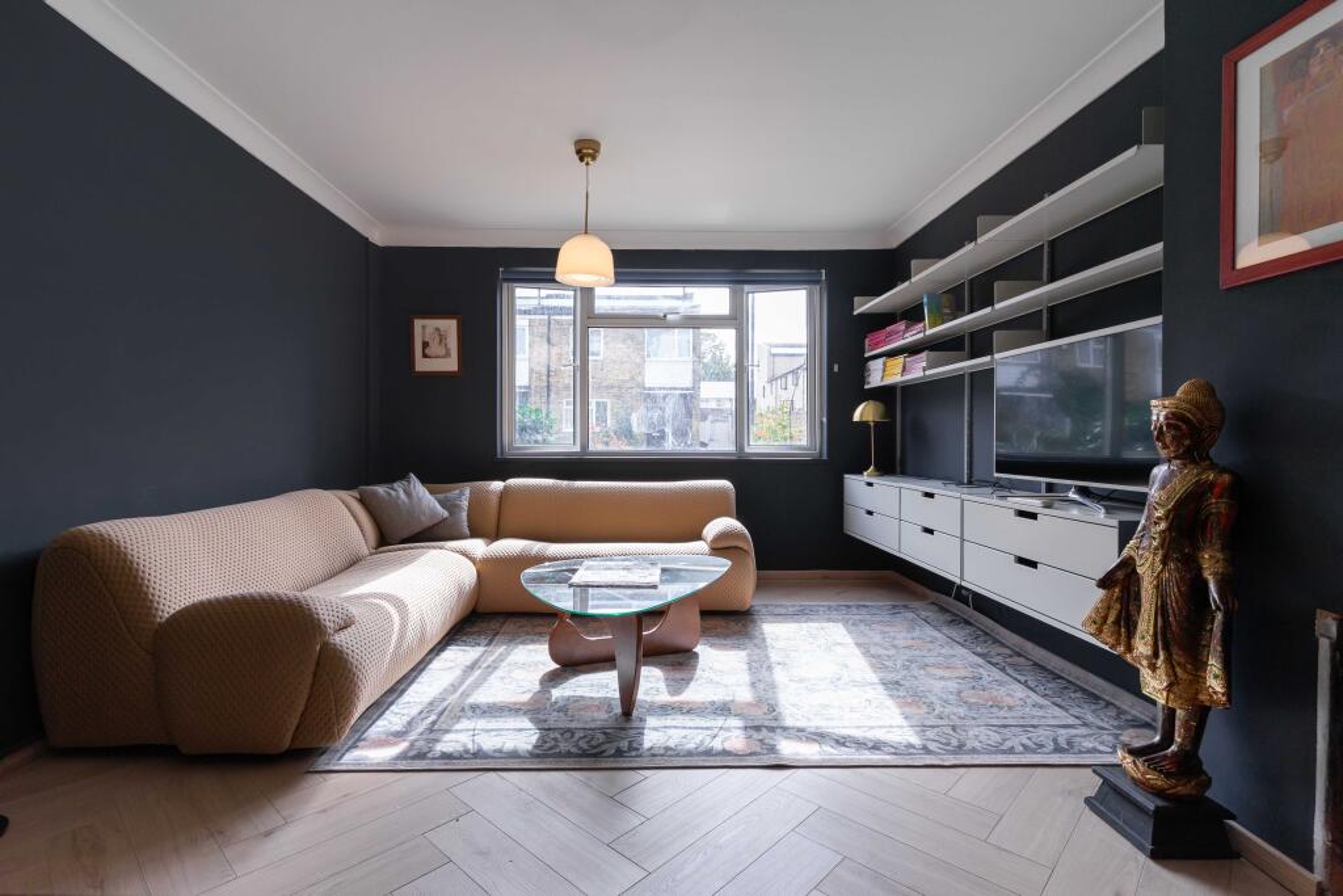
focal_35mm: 17
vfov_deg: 70.5
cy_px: 448
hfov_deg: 93.3
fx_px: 634
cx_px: 672
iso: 640
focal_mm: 17
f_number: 8
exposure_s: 1/160
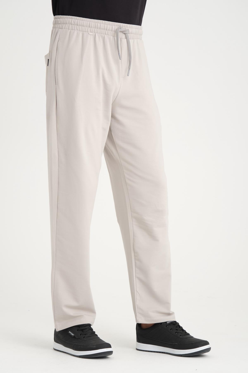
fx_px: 909
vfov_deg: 23.1
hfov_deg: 15.5
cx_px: 124
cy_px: 186
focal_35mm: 88
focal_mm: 58.6
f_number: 7.1
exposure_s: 1/125
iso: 160
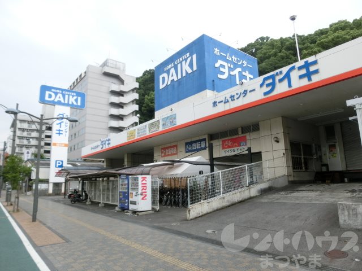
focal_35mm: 24
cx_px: 181
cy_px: 136
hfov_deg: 71.6
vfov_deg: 56.8
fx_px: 251
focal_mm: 4.24
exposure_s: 1/250
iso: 80
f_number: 3
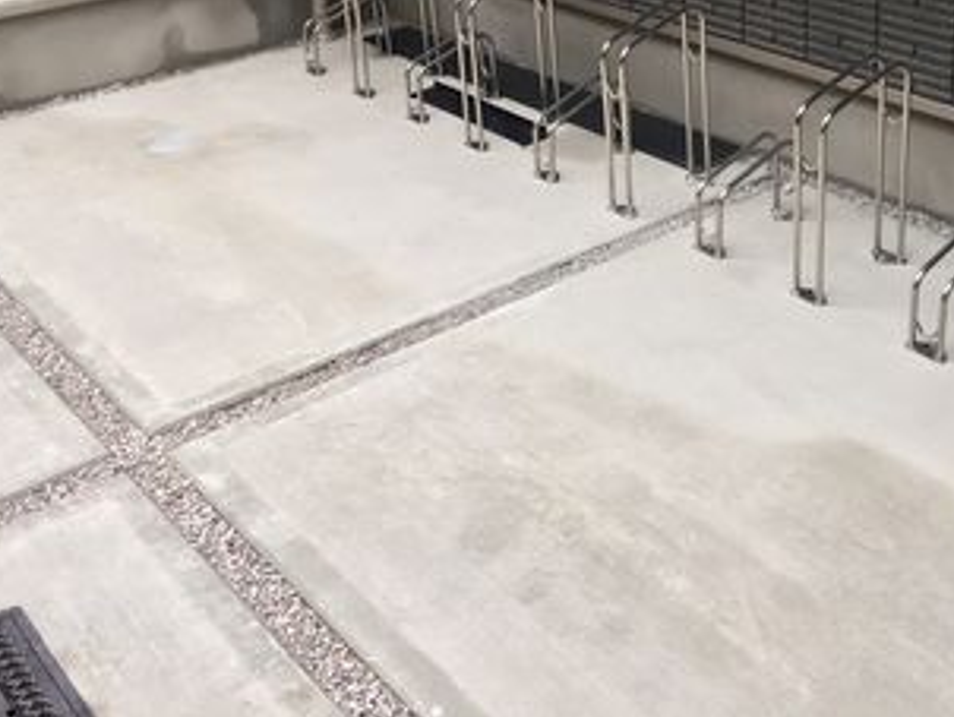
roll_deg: +0.5
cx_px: 667
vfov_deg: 29.5
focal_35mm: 48
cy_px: 131
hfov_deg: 39.0
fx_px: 1324
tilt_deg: -20.3
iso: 25
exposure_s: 1/40
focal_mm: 4.15
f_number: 2.2
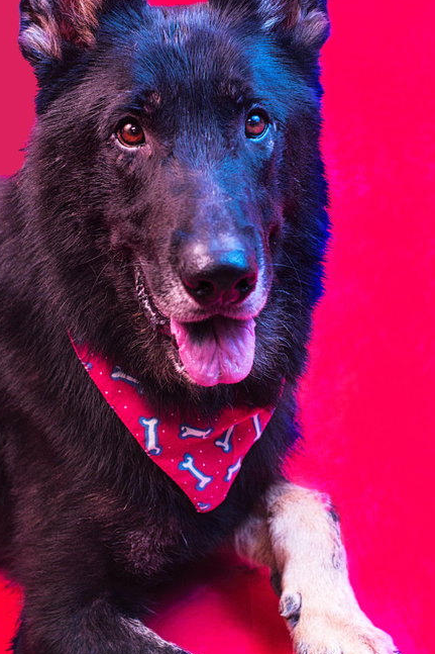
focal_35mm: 116
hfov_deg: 11.8
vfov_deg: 17.6
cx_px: 223
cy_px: 287
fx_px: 2103
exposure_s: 1/100
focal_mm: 50
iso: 720
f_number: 4
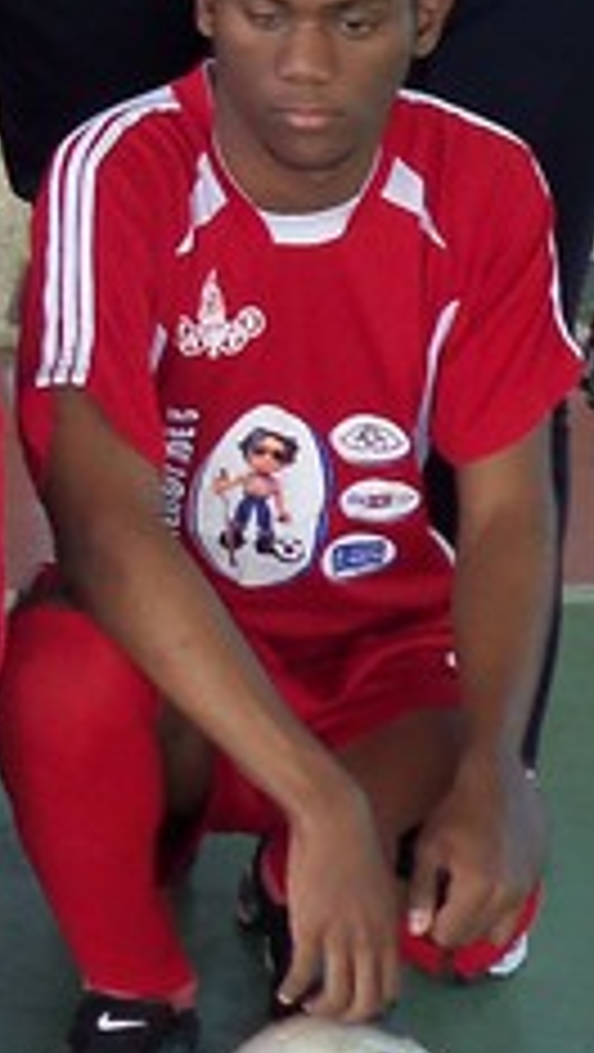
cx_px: -1004
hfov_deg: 7.1
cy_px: -40
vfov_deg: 13.4
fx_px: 4415
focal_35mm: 158
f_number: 2.9
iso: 80
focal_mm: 5.7
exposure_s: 1/40
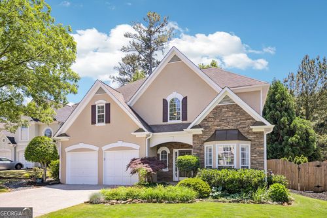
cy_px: 109
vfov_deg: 55.1
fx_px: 209
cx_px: 164
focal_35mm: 23
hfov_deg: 76.1
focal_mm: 23
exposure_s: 1/100
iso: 64
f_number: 8
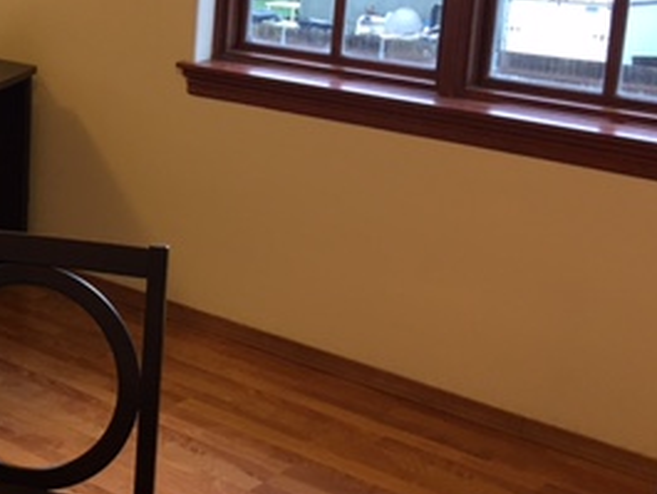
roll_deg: -1.1
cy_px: 94
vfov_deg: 20.8
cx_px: -131
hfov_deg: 25.0
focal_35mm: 70
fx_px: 1329
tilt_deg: -11.3
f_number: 2.2
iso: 32
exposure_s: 1/15
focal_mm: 4.15
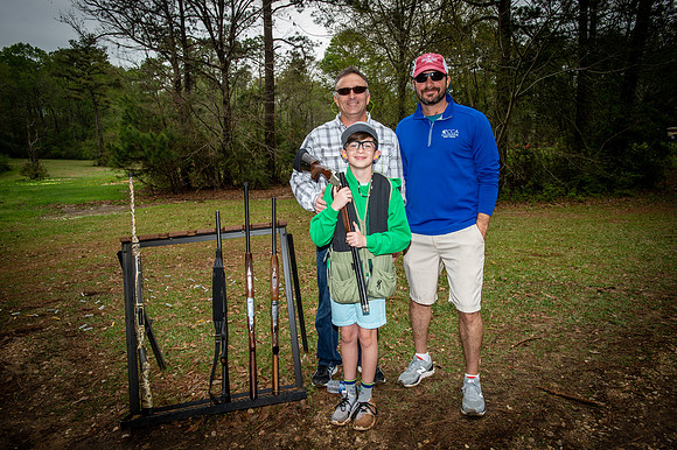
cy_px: 225
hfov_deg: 73.8
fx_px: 451
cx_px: 338
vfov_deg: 53.1
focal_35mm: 24
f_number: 8
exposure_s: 1/100
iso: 125
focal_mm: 24
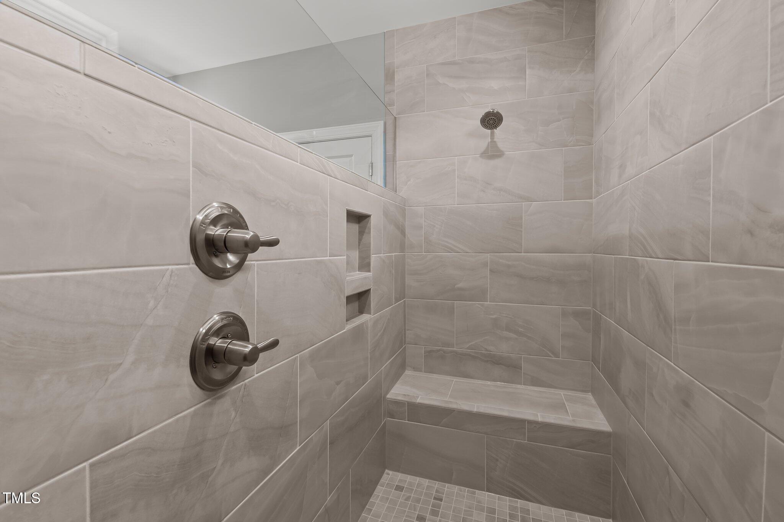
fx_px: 326
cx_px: 392
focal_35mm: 15
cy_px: 261
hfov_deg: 100.4
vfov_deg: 77.2
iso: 400
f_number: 6.3
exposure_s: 1/10
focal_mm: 15
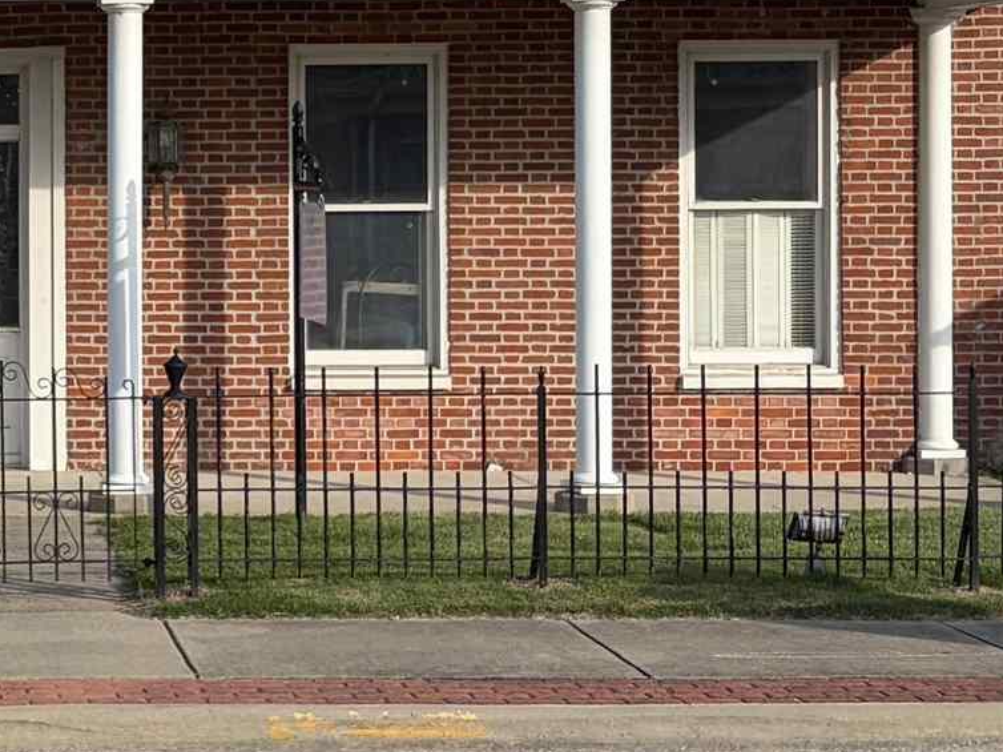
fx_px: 3070
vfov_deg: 13.9
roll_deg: +1.1
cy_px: 205
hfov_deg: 17.9
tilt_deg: +0.6
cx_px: -89
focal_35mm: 106
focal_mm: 5.96
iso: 50
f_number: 1.6
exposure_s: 1/1901
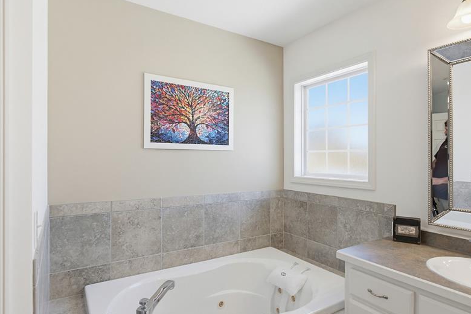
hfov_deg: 81.0
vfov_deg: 59.5
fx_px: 275
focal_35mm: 21
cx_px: 257
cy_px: 165
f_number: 6.3
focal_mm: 16
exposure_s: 1/13
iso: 200
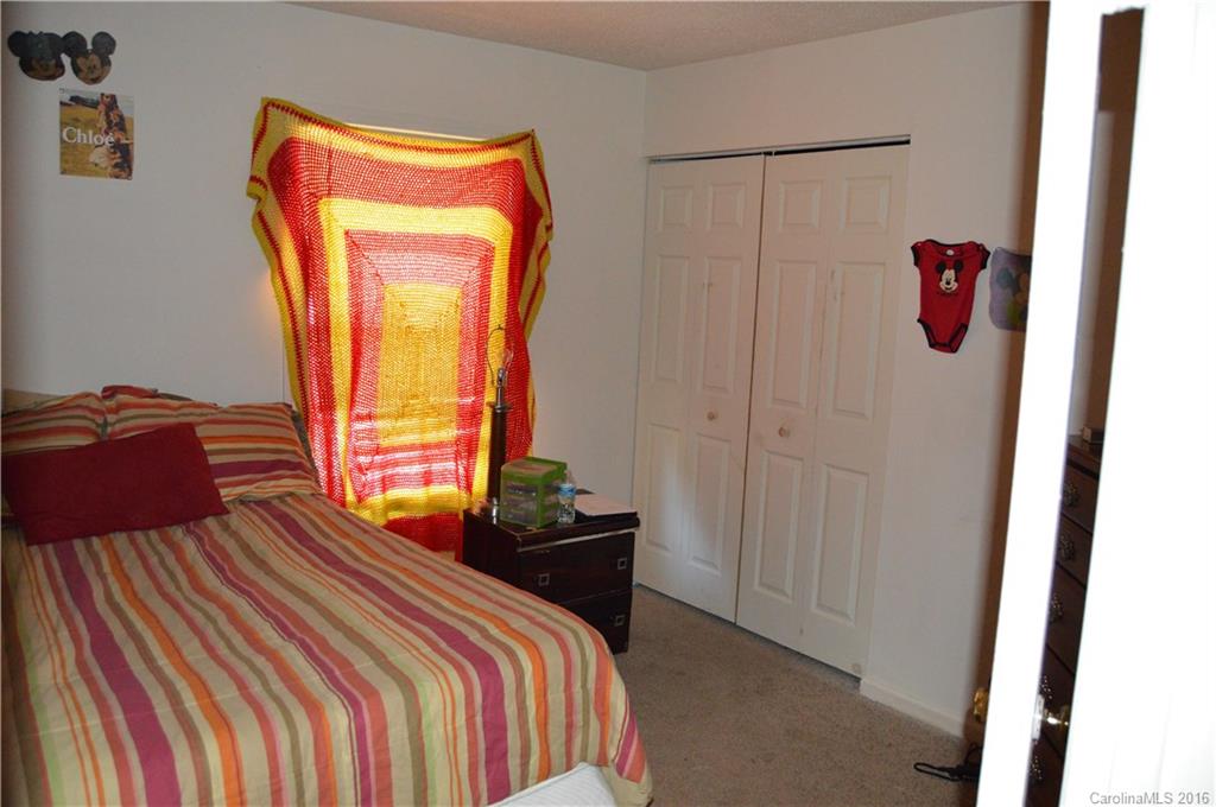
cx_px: 608
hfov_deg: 67.4
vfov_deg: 47.8
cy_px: 404
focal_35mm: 27
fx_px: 911
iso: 2500
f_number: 3.5
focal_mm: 18
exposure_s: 1/60
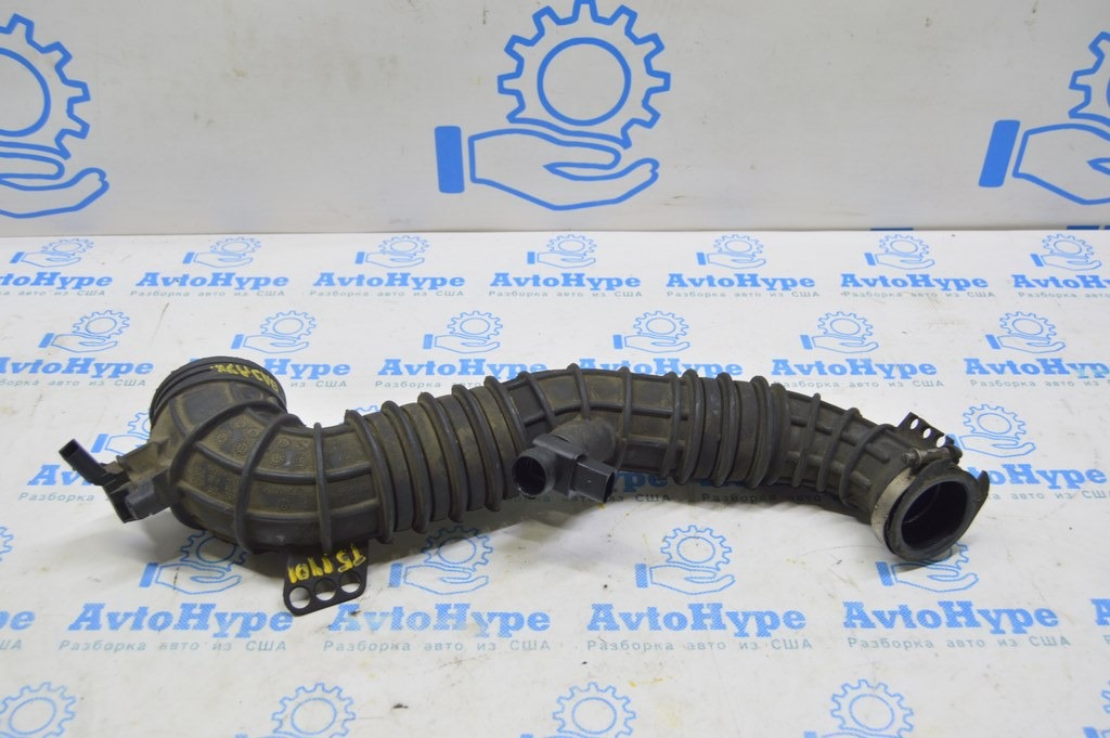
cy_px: 369
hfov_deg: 53.2
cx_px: 555
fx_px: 1109
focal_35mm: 36
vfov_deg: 36.8
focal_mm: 24
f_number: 5.6
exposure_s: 1/20
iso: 400
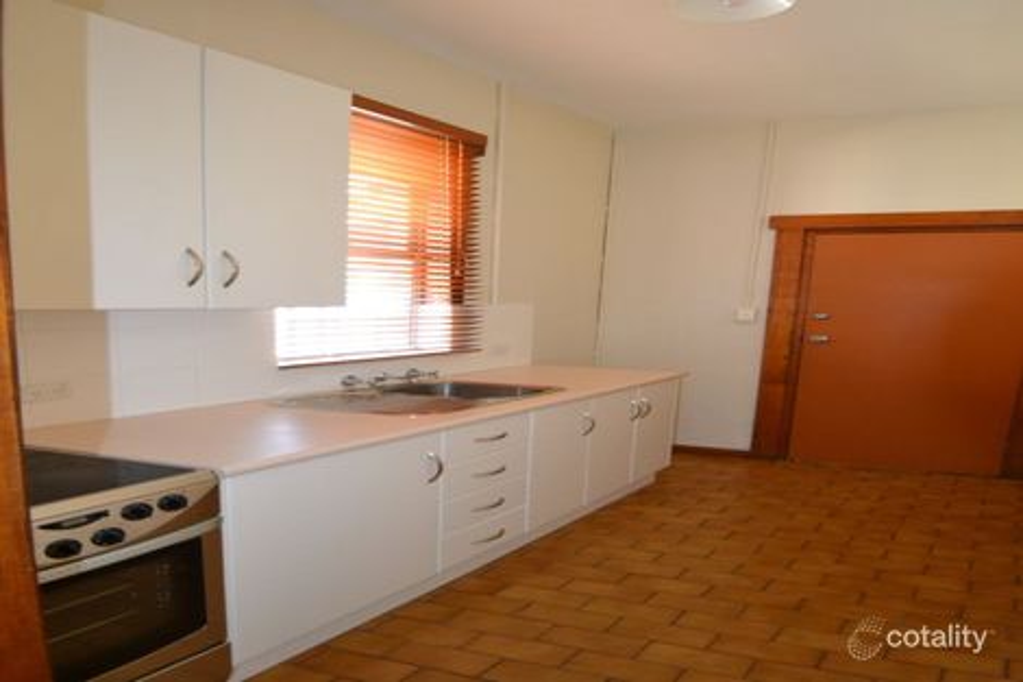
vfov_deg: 59.5
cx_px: 512
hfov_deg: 81.2
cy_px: 341
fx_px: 597
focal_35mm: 21
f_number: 4
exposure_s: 1/60
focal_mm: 14
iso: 1000
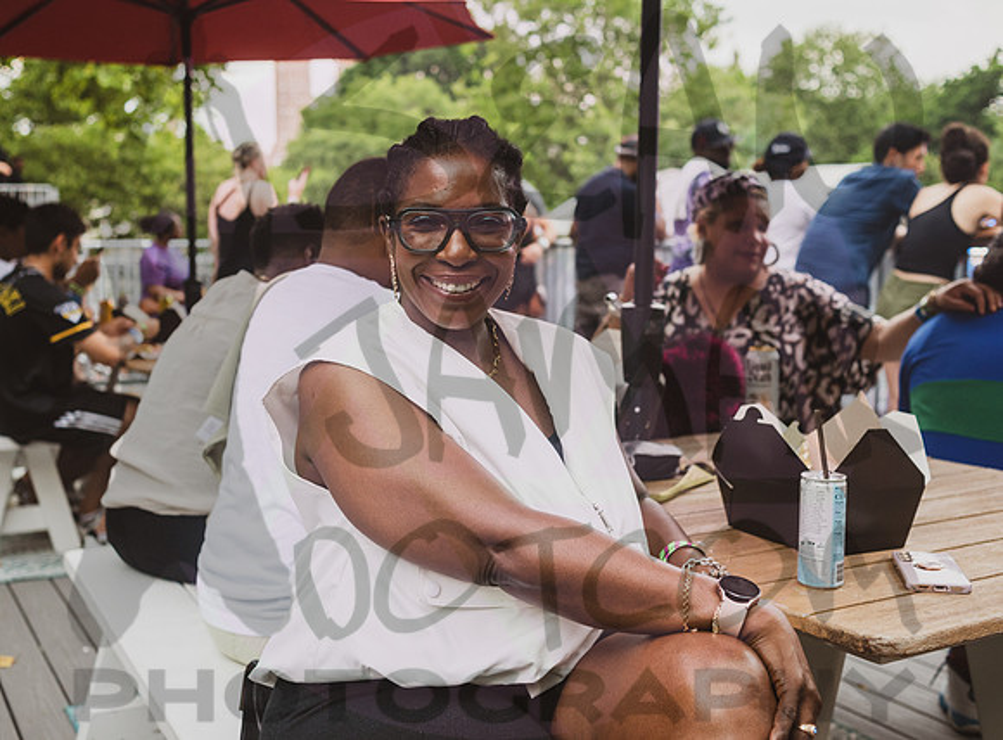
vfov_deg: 34.4
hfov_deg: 45.5
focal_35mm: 41
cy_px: 343
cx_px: 449
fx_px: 1194
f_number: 3.5
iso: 1000
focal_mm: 35
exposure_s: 1/200
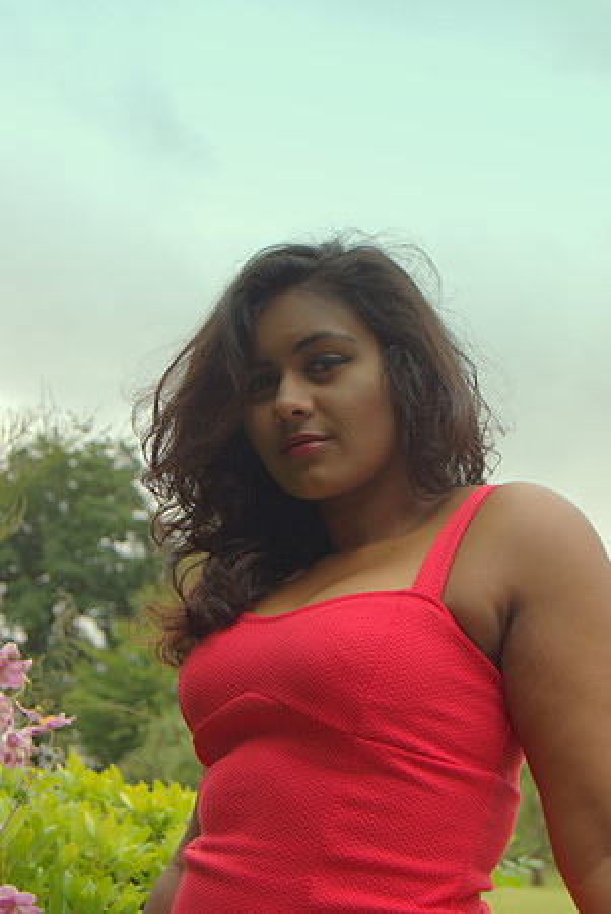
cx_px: 306
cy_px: 457
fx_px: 1714
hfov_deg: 20.2
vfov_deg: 29.8
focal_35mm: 68
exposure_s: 1/160
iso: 100
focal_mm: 45
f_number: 5.6
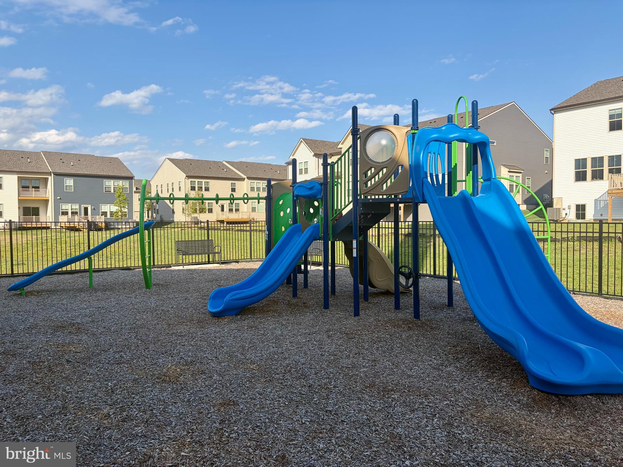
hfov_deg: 67.3
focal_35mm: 26
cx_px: 312
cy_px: 234
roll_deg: +0.2
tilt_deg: -0.3
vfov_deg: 53.1
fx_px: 468
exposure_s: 1/2364
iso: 50
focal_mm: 5.96
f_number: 1.6
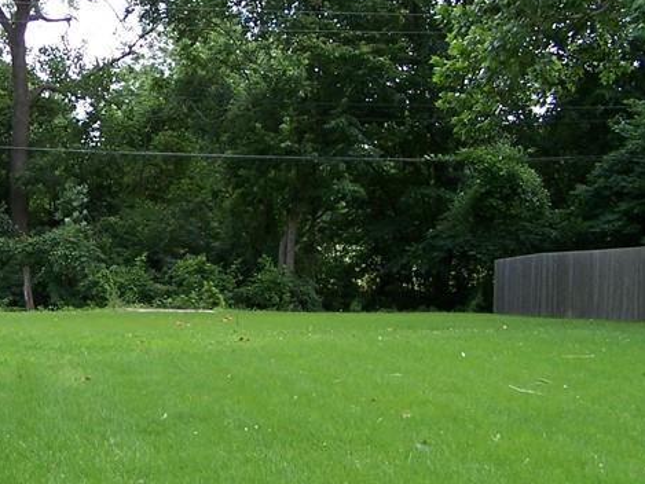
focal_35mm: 83
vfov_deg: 17.8
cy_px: 242
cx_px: 36
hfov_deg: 22.8
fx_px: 1547
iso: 80
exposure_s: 1/250
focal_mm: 6.3
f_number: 2.8
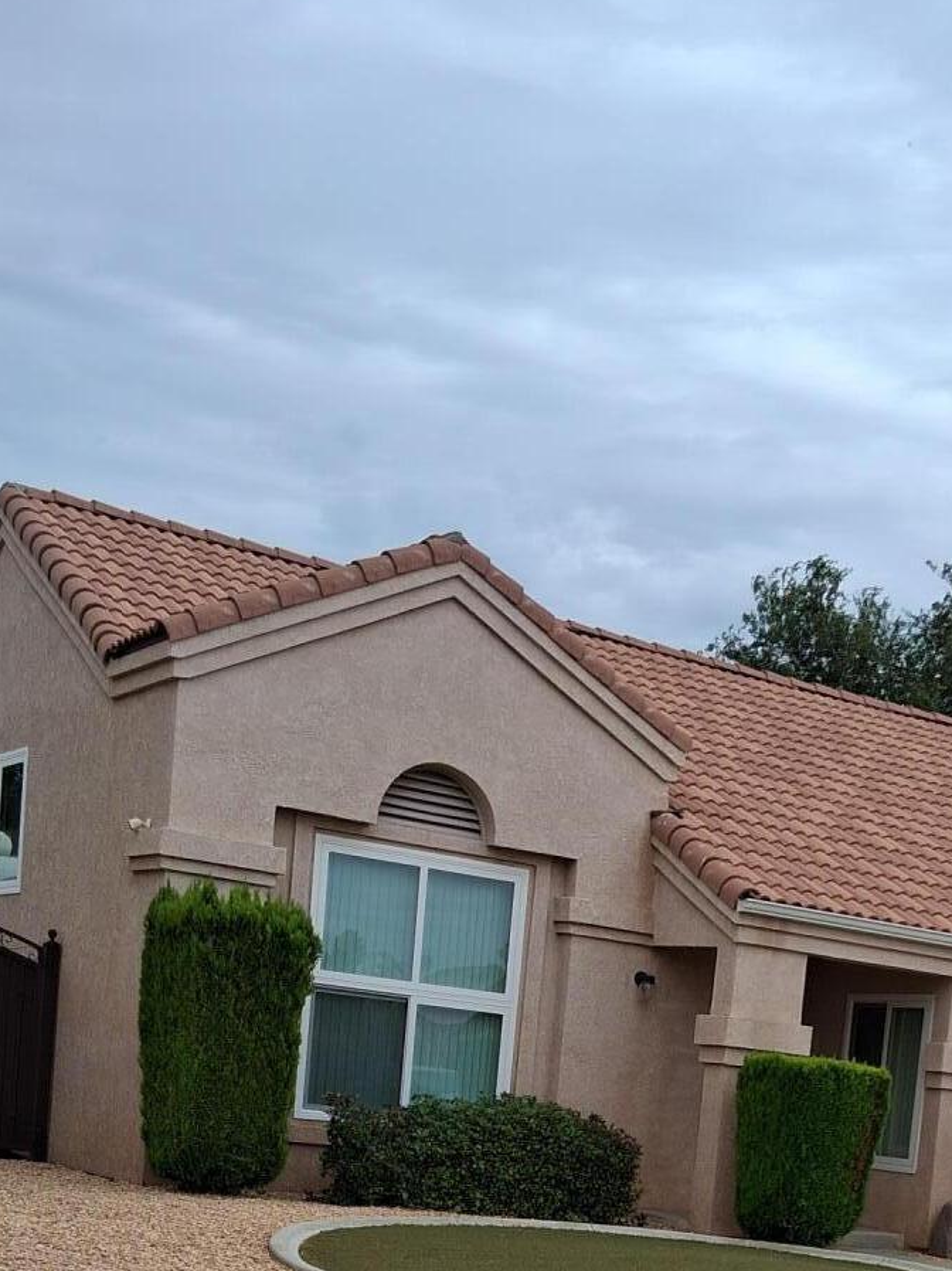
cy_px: 1284
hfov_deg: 24.8
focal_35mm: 58
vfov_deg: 30.7
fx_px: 2128
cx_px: 759
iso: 25
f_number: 1.8
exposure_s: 1/639
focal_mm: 3.98
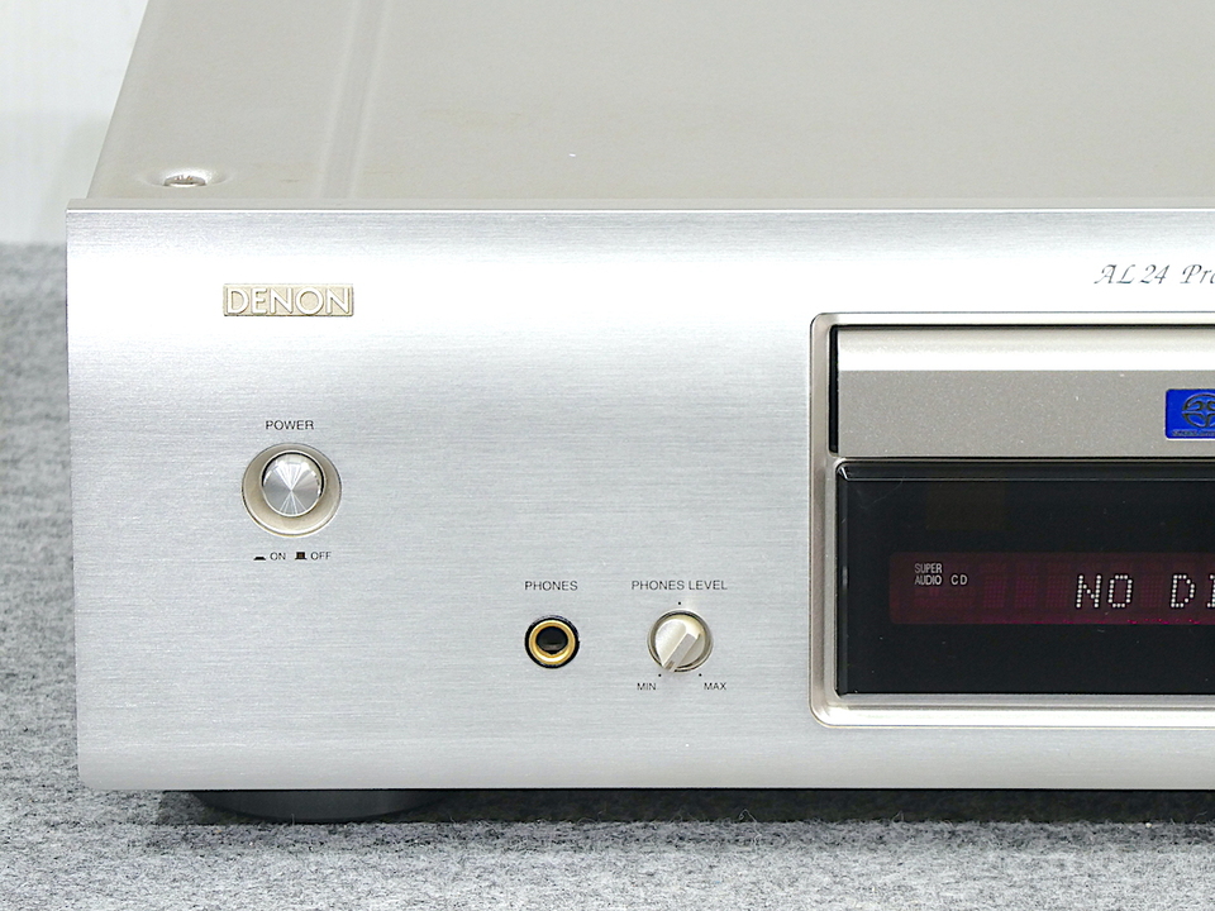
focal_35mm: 214
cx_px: 608
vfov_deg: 6.9
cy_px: 456
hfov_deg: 9.2
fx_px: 7511
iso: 200
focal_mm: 38.4
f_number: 5.6
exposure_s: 1/8
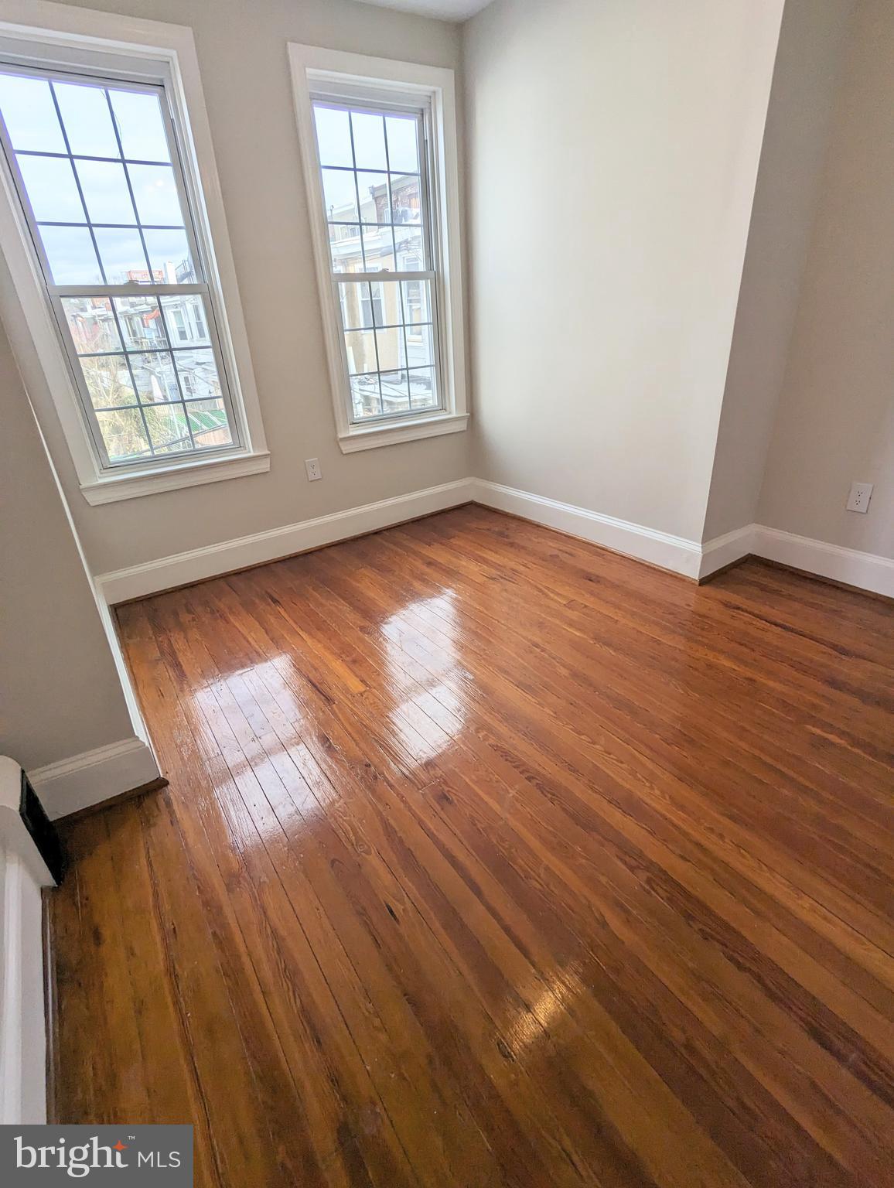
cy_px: 594
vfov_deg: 94.4
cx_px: 447
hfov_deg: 78.2
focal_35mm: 16
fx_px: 550
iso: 44
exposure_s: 1/448
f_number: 2.2
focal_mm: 2.35
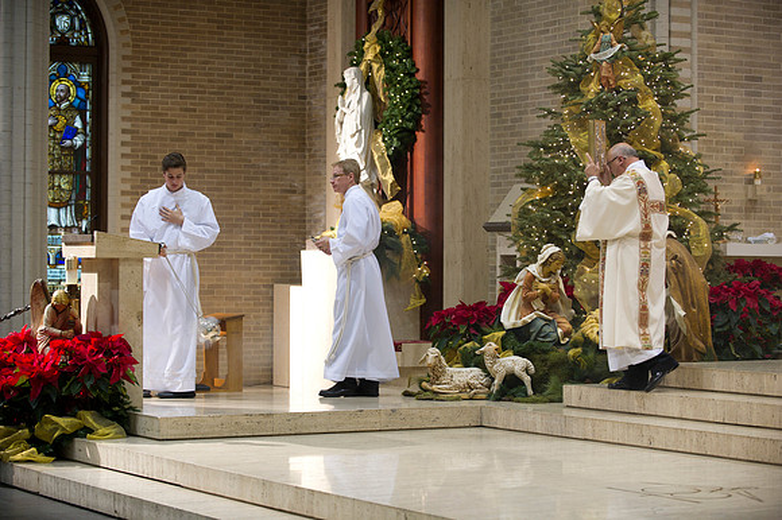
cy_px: 260
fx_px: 1954
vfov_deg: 15.2
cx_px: 391
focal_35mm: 90
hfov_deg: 22.6
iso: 1600
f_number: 2.8
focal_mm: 90
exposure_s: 1/80
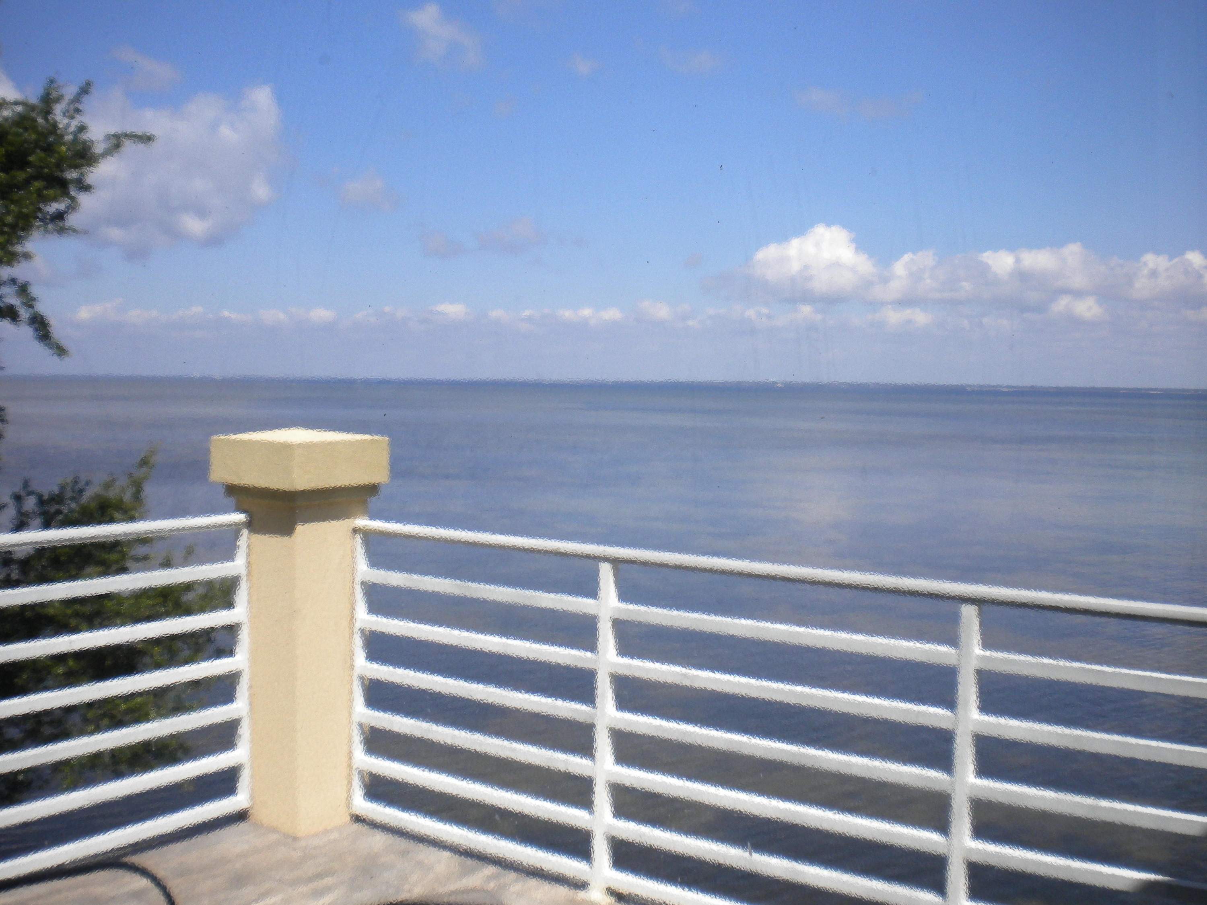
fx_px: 1220
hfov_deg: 52.6
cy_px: 452
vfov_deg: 40.7
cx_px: 604
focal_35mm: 35
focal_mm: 6.3
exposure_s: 1/447
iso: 80
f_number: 4.6
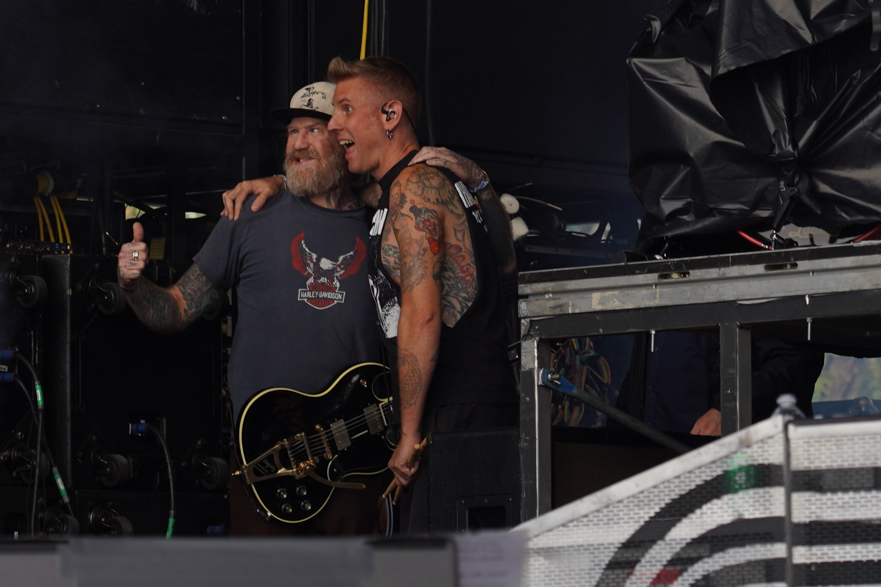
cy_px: 178
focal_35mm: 268
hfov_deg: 7.7
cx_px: 315
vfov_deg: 5.1
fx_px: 6558
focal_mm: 105
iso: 100
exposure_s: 1/200
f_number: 5
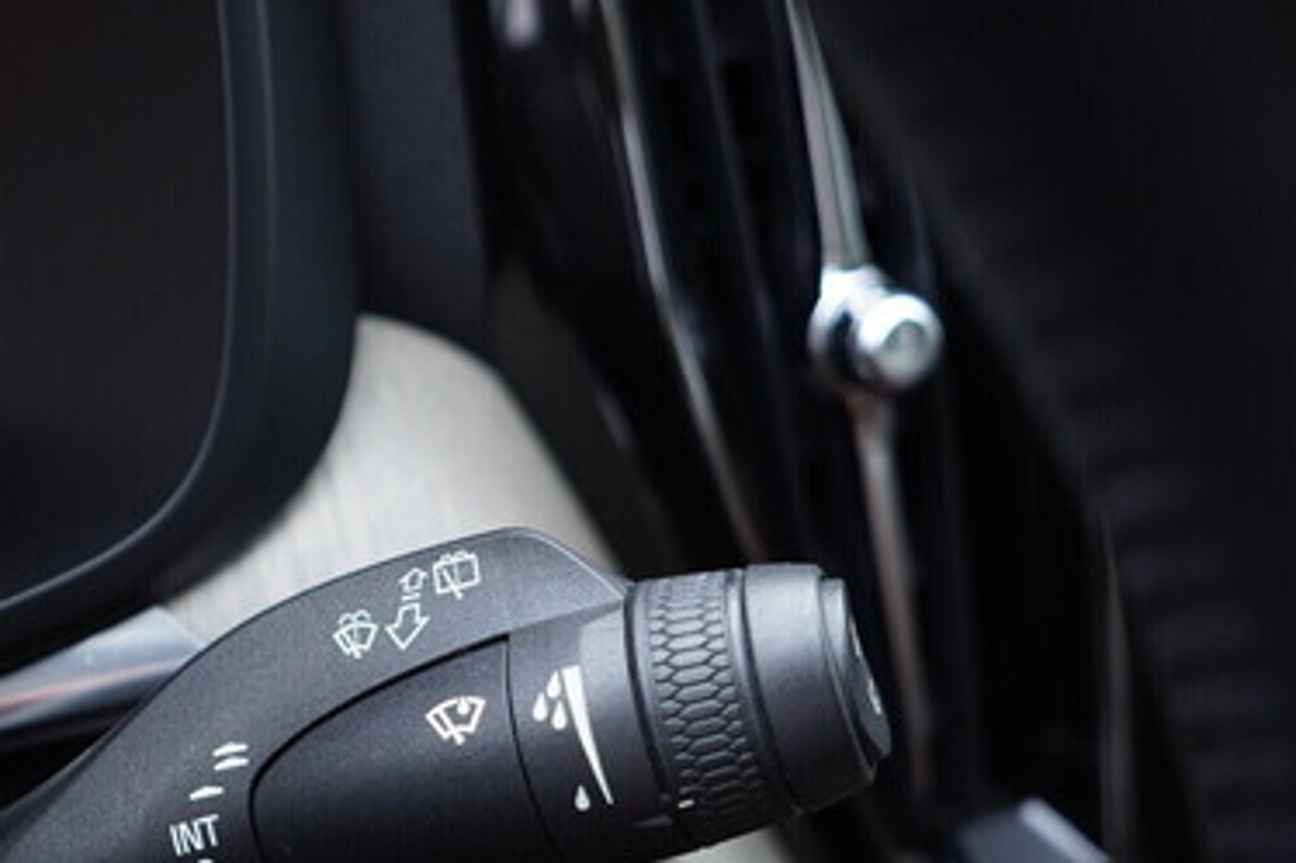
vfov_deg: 25.4
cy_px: 567
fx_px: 1907
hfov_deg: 37.2
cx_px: 440
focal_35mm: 53
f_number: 2.8
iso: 320
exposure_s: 1/40
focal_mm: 24
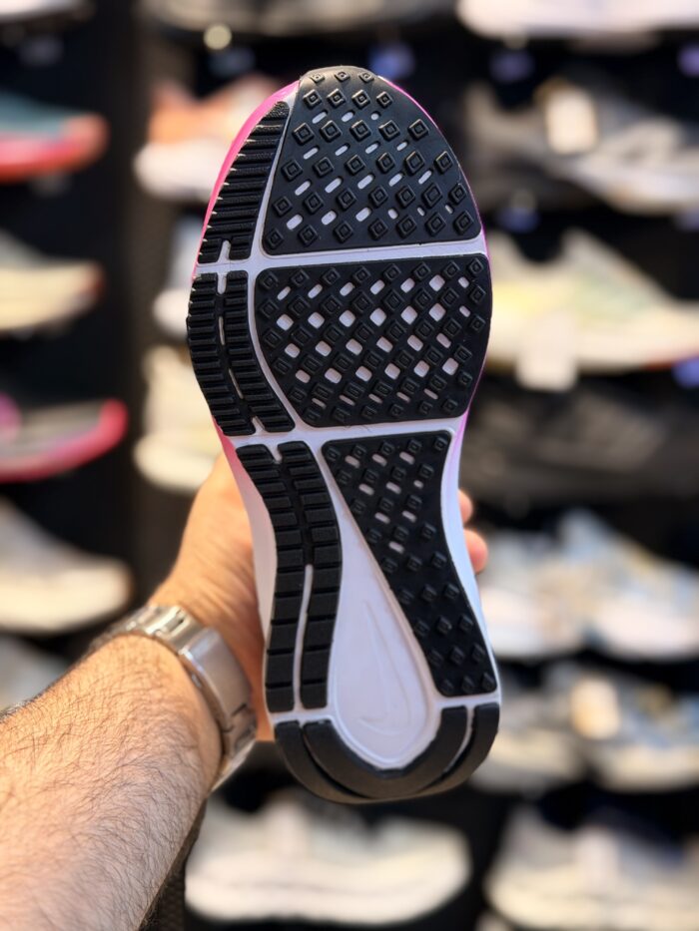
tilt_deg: -10.8
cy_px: 466
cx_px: 350
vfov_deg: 39.7
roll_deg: +1.2
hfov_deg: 30.3
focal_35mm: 48
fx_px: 1292
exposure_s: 1/100
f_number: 1.78
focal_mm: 6.76
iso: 125
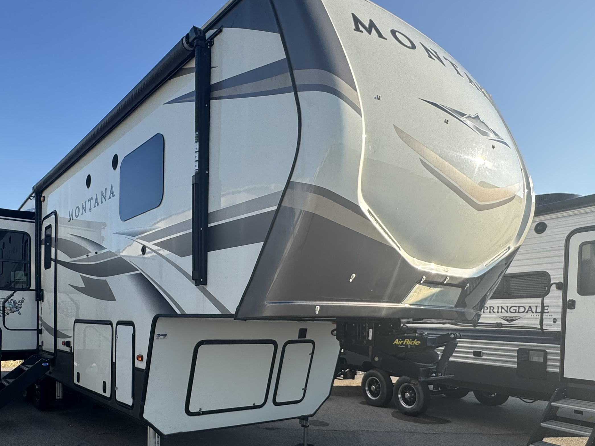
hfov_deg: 65.1
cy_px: 339
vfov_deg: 49.2
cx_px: 260
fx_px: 464
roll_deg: -2.2
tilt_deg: -4.3
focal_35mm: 27
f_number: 2.2
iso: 40
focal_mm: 2.22
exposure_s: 1/529
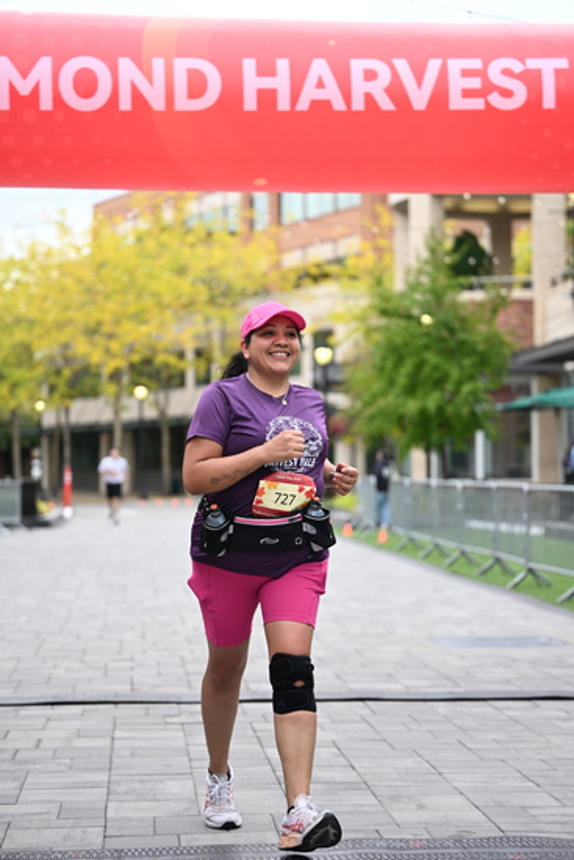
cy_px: 430
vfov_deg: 25.4
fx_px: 1912
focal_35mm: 80
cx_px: 287
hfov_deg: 17.1
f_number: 2.8
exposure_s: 1/1600
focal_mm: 80
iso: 640
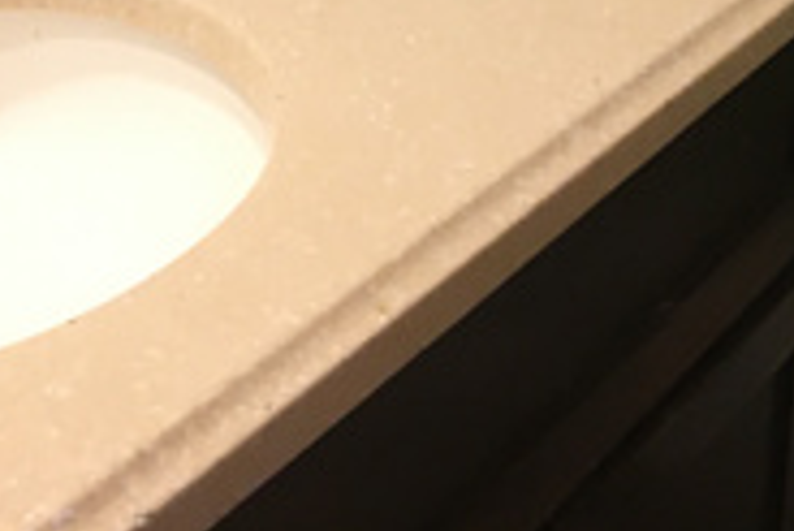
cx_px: 293
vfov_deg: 11.8
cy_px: -492
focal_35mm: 105
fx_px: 2318
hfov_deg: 19.4
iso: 50
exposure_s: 1/30
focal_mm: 4.15
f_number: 2.2
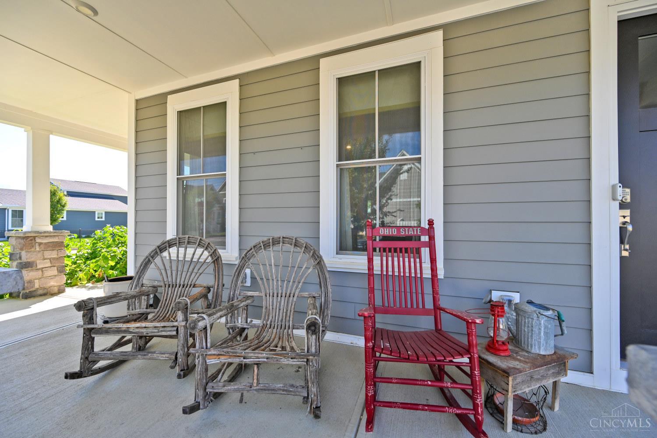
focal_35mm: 14
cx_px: 328
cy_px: 219
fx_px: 255
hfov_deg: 104.3
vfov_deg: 81.2
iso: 160
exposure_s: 1/250
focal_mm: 14
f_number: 5.6
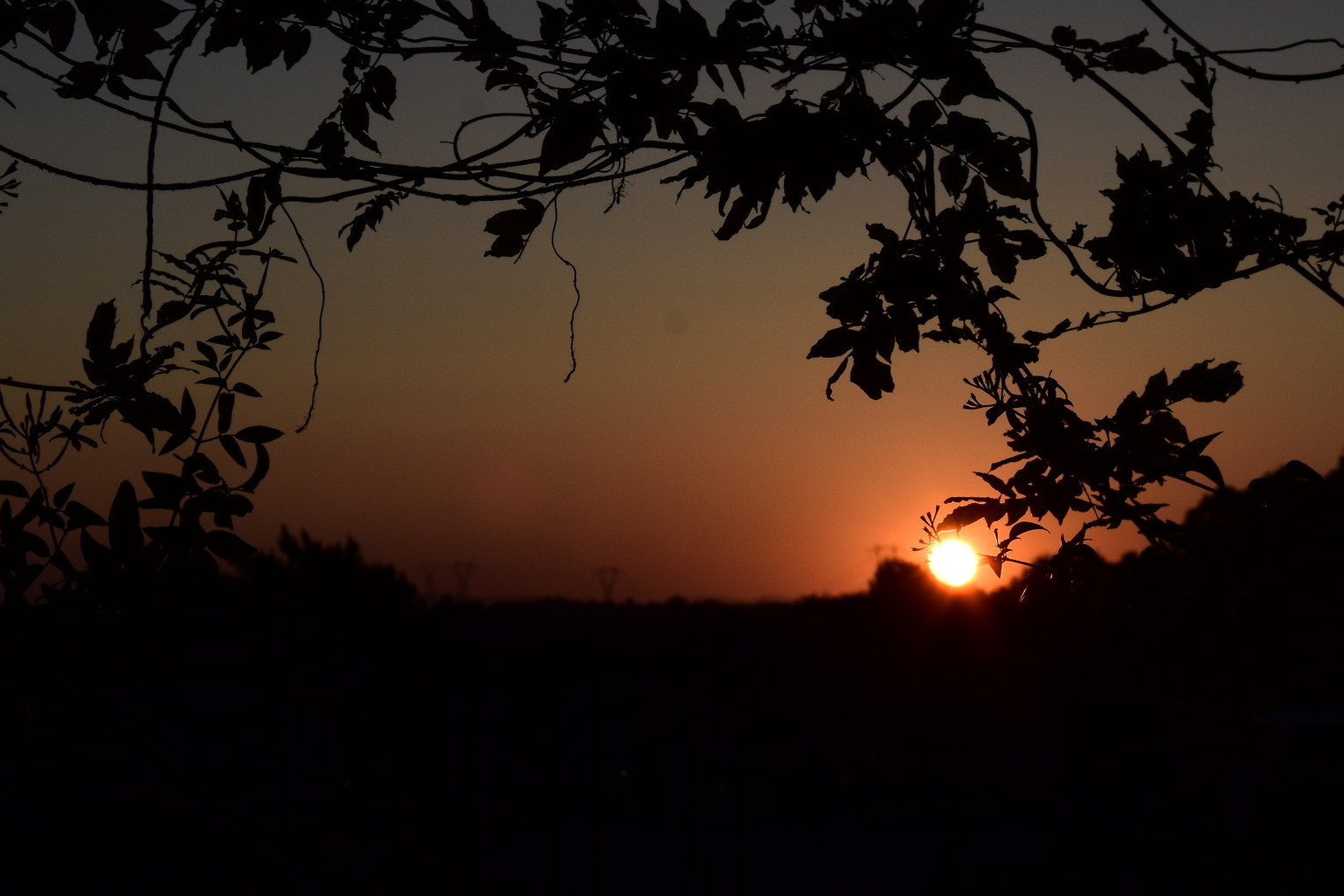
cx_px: 750
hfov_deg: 17.5
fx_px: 4369
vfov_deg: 11.7
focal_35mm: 117
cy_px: 541
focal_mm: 50
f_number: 11
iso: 220
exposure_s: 1/500
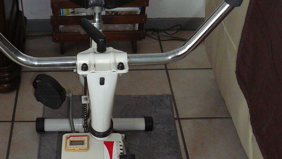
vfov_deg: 18.5
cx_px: 108
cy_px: 53
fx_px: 486
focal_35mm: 65
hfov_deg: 32.2
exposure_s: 1/8
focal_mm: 5.2
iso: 200
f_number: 2.8
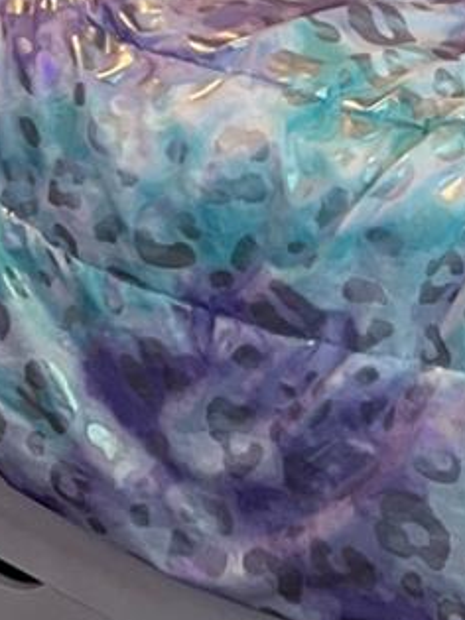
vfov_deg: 13.5
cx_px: -496
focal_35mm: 124
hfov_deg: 10.8
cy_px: -644
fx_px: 2222
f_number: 1.5
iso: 125
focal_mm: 5.7
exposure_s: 1/60
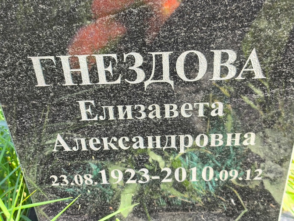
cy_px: 110
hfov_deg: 38.2
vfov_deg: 29.1
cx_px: 147
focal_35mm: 50
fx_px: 425
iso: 50
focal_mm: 4.71
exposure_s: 1/133
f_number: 1.7
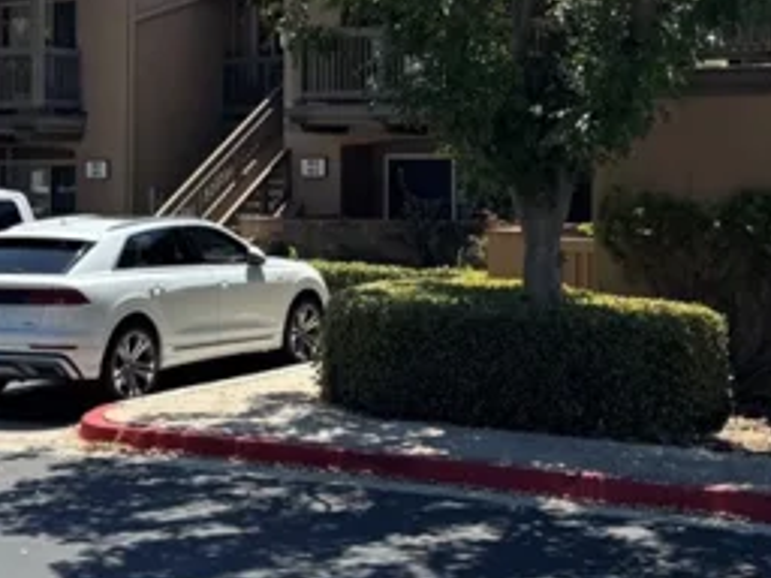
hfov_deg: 27.7
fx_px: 1559
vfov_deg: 20.8
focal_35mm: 70
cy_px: 111
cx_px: 456
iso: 80
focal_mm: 6.76
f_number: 1.78
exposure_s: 1/2415
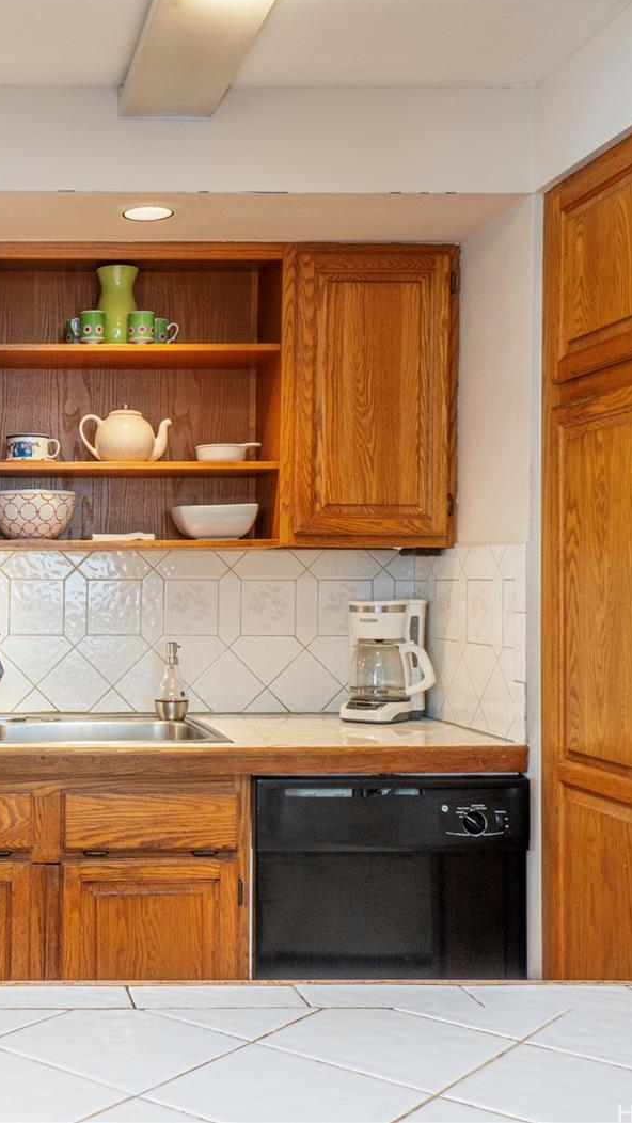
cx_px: -79
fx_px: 1281
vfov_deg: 47.4
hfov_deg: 25.5
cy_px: 555
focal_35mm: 43
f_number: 8
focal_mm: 18
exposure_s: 1/5
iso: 250
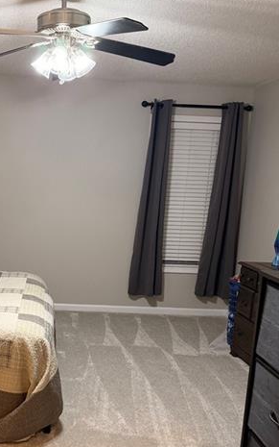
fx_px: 510
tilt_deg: -11.8
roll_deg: -2.0
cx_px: 41
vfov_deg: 46.7
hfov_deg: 29.6
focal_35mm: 42
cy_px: 286
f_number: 1.78
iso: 320
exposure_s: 1/60
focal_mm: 6.76
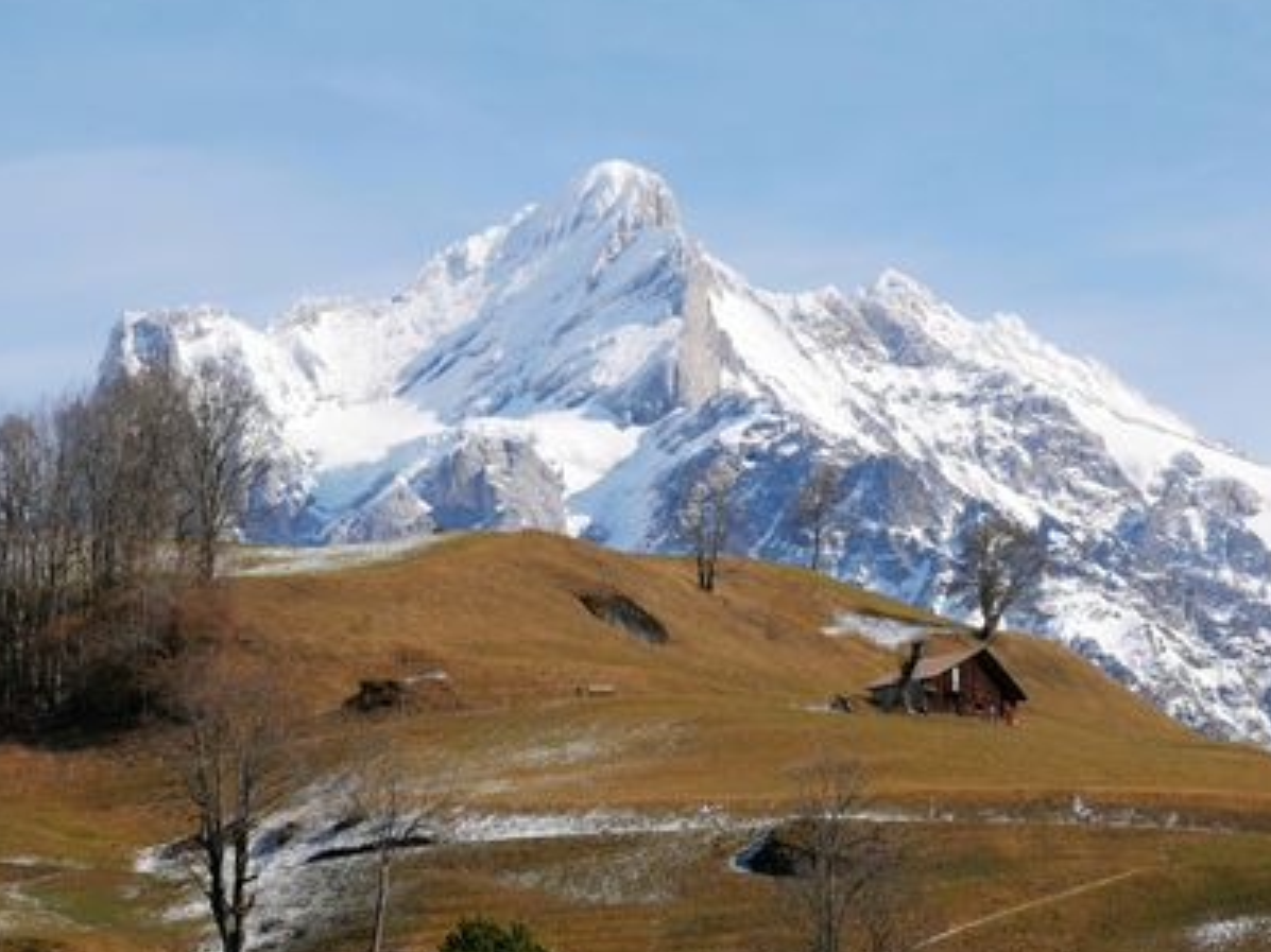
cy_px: 385
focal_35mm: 154
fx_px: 5653
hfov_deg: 12.8
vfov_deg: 9.6
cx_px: 698
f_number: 10
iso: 200
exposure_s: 1/640
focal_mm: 60
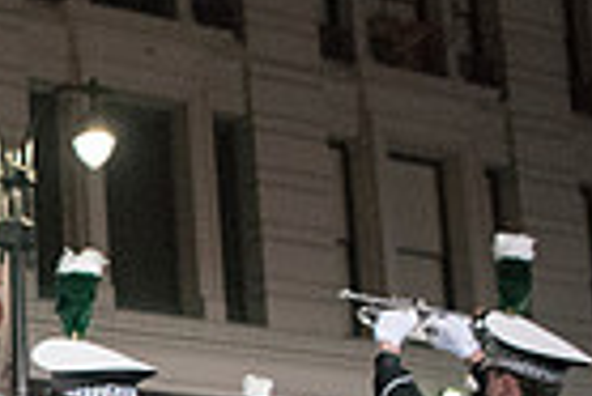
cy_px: 492
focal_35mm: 100
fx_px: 1646
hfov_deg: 17.7
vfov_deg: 13.3
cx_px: -362
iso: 8000
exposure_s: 1/3200
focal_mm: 24
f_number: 2.8
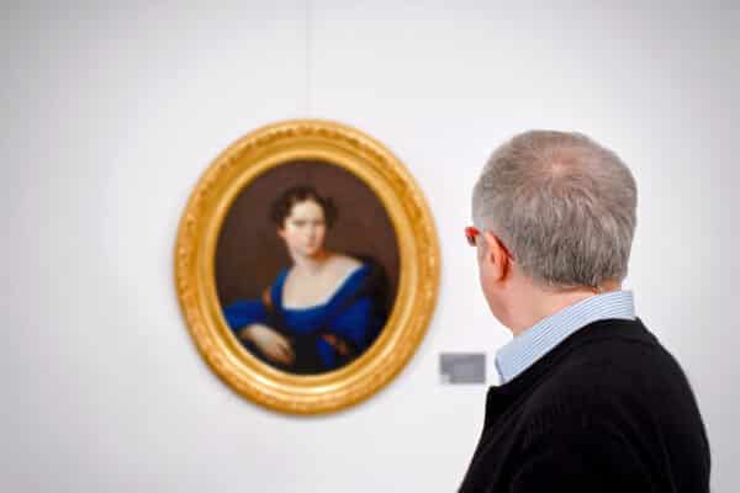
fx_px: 719
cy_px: 246
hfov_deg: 54.4
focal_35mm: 35
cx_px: 370
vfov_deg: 37.9
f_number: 4
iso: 400
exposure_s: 1/250
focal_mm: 35
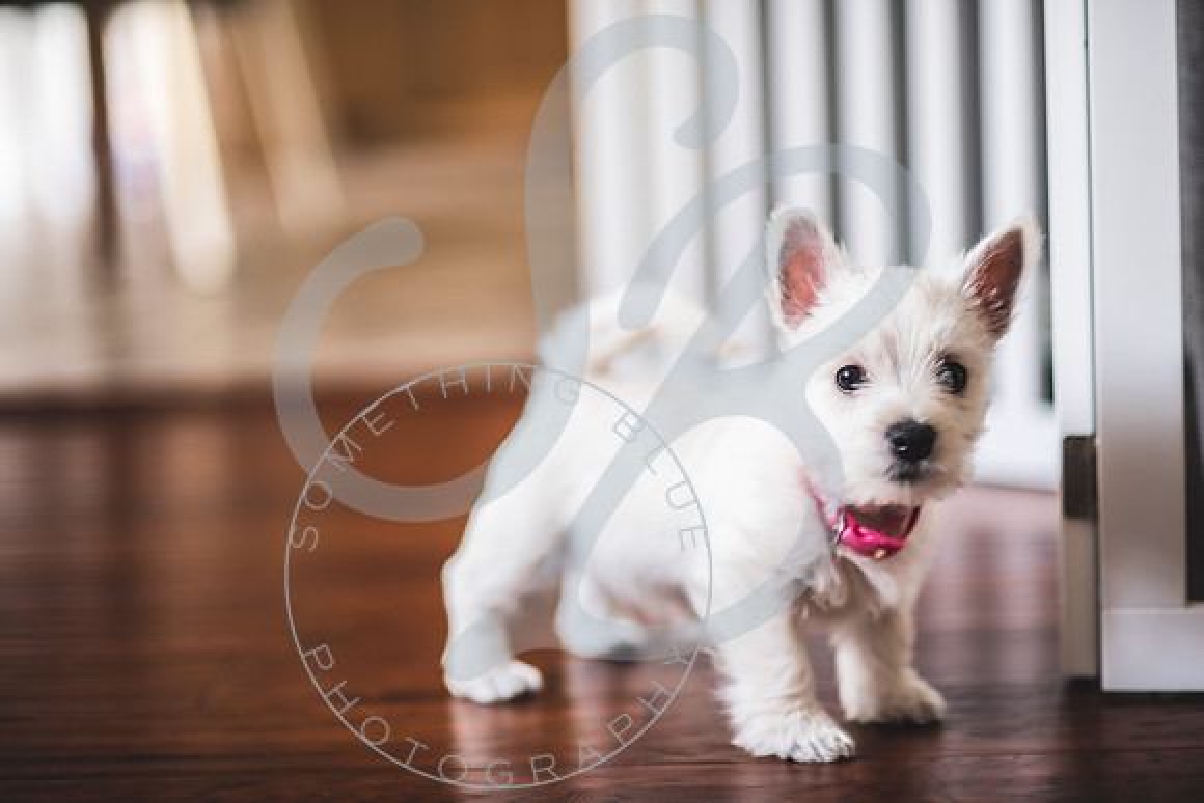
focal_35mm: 85
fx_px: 2843
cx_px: 602
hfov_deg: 23.9
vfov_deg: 16.1
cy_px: 402
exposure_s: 1/125
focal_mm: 85
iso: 500
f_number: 1.8
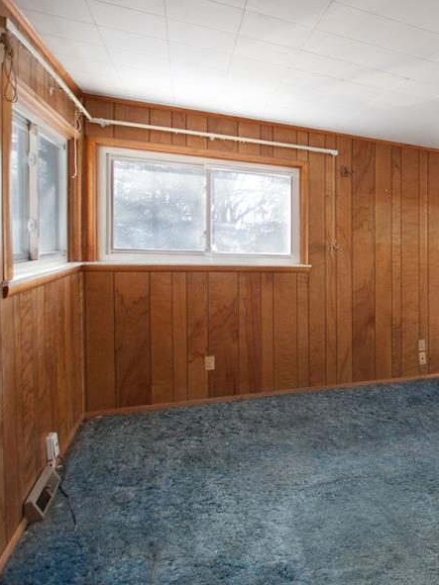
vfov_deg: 69.4
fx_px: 423
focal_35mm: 25
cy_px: 306
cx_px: 471
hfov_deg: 43.8
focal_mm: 10
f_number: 3.5
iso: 640
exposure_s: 1/160
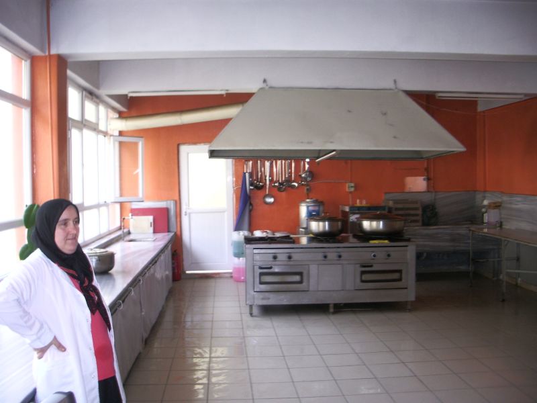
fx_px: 543
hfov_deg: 52.6
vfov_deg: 40.7
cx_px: 268
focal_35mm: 35
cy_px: 202
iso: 100
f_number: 2.6
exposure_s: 1/40
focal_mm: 5.8
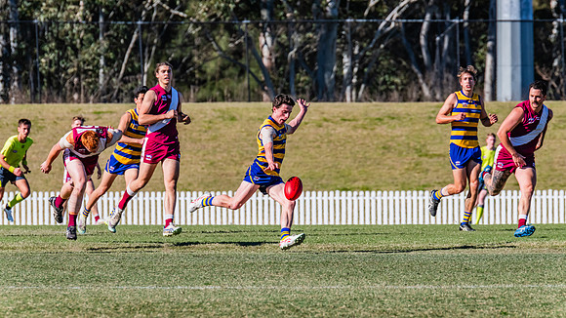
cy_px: 152
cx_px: 283
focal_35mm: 440
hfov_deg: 4.9
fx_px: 6606
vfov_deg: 2.8
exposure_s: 1/1600
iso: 800
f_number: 10
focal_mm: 420
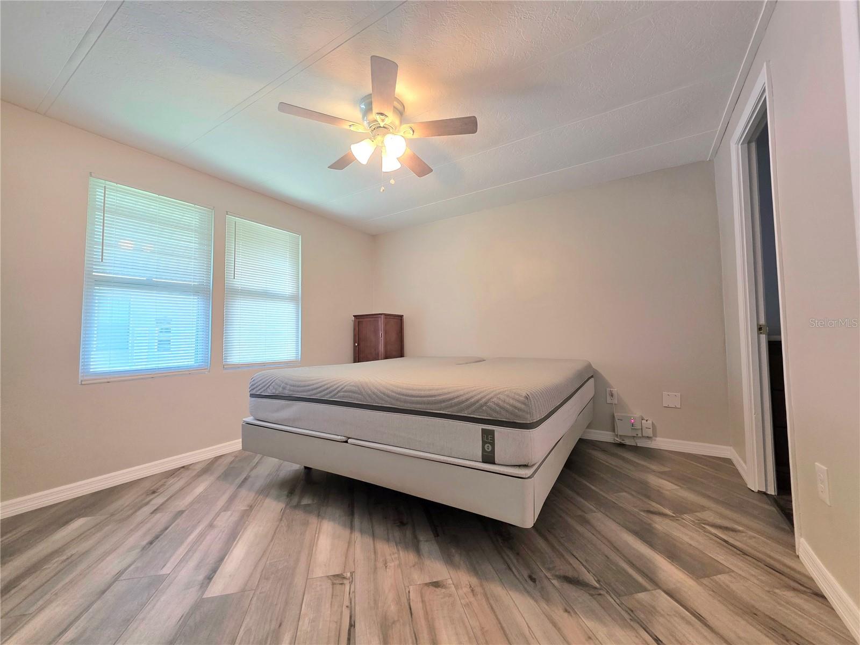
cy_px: 322
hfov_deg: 106.2
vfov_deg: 89.9
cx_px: 430
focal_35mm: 13
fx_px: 323
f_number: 1.9
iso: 160
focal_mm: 2.2
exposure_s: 1/120
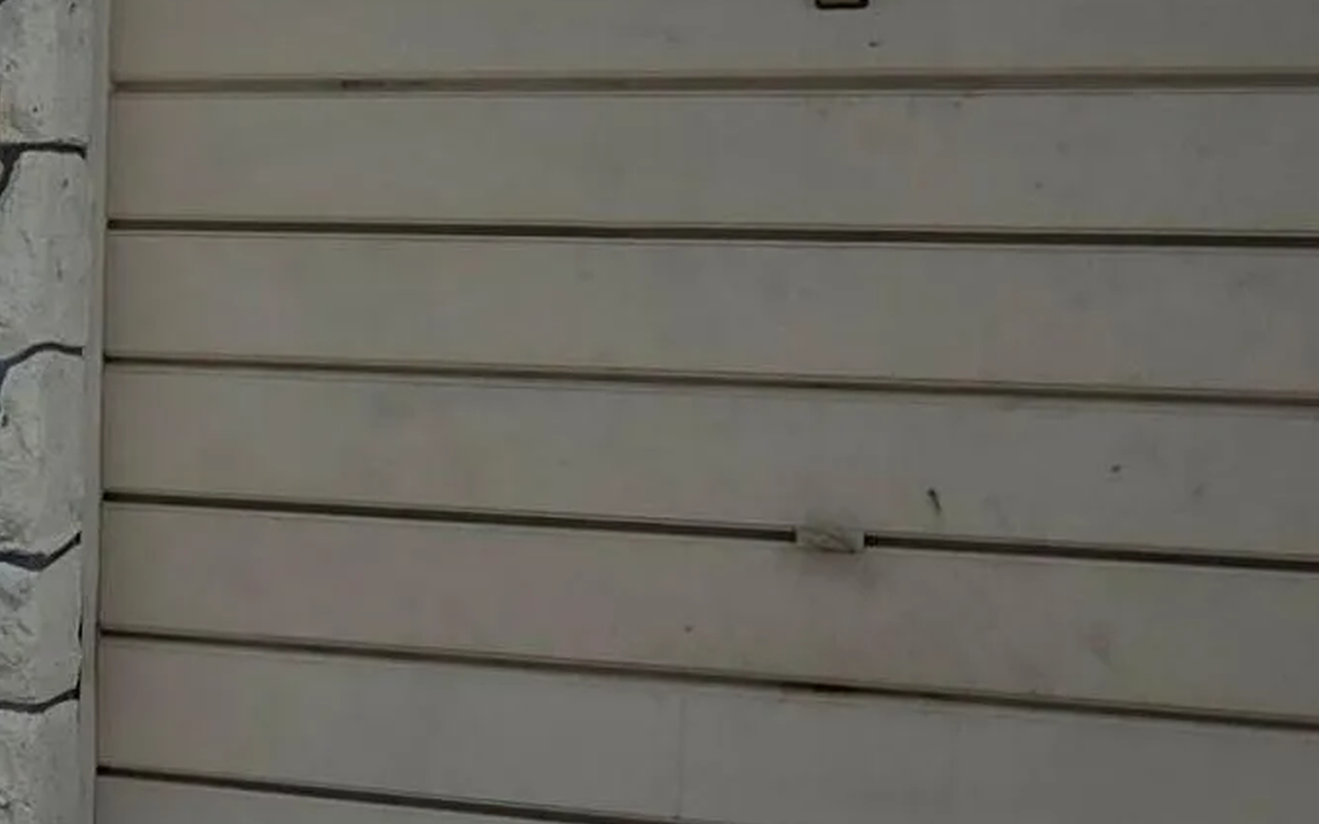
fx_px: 3739
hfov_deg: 18.4
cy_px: 236
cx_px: -481
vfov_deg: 12.6
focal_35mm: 104
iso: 80
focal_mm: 5.4
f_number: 1.8
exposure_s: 1/6412
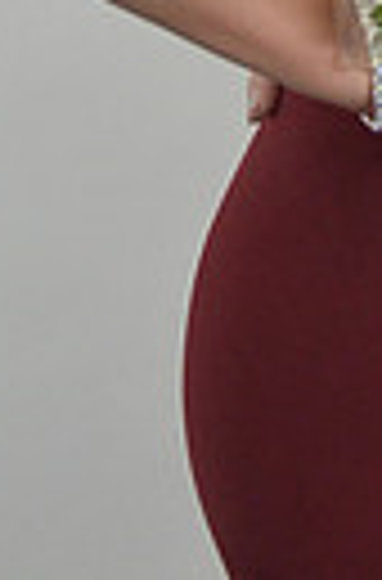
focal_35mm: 324
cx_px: 728
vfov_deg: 6.2
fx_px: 5199
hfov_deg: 4.2
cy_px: -719
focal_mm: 48
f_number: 5.6
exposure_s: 1/125
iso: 1600
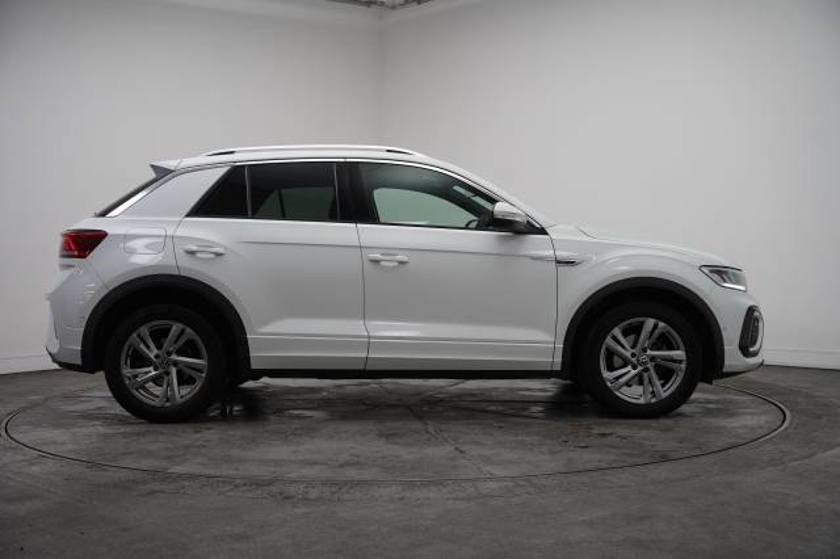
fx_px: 942
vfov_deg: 33.1
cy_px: 280
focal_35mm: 40
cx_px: 420
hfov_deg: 48.1
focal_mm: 40.4
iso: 800
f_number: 4
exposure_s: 1/160
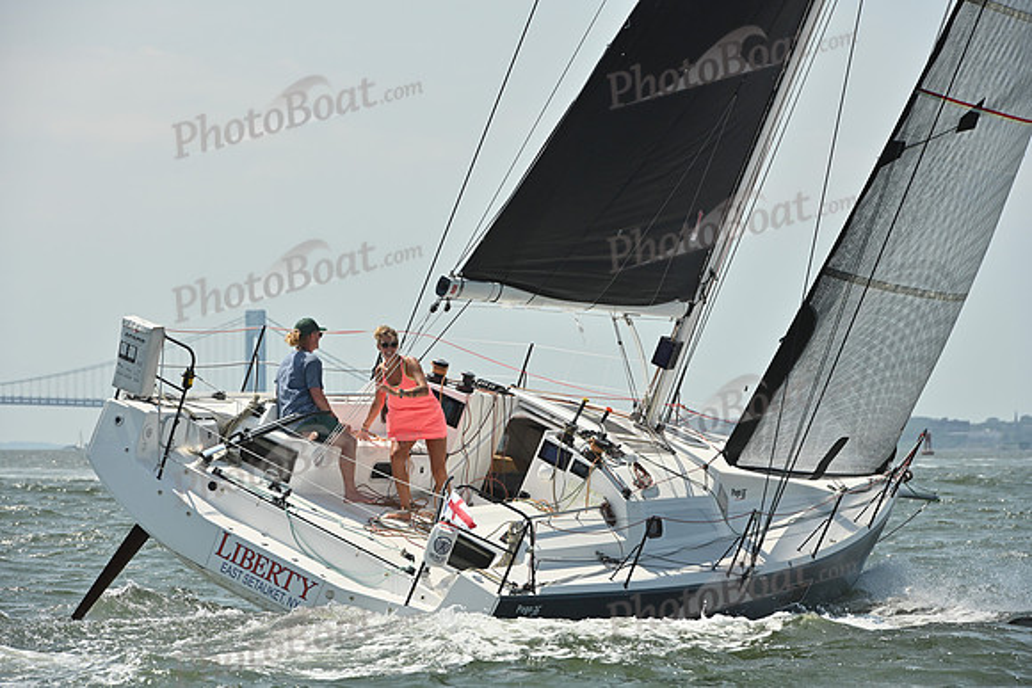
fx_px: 5734
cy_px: 344
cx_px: 516
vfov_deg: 6.9
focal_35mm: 200
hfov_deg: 10.3
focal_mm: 200
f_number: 10
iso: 320
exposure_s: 1/1250
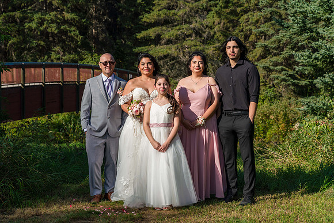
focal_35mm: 66
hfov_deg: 30.5
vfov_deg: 20.6
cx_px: 167
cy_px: 112
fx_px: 612
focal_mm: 66
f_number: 5.6
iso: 250
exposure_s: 1/1000
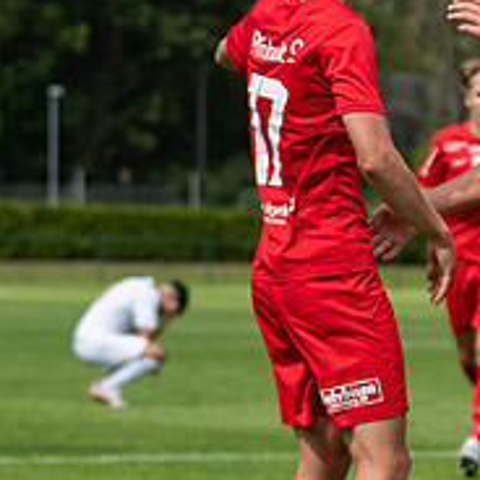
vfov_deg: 5.2
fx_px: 5256
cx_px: 629
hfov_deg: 5.2
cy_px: 322
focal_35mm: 335
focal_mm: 78
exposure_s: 1/1600
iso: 125
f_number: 3.2
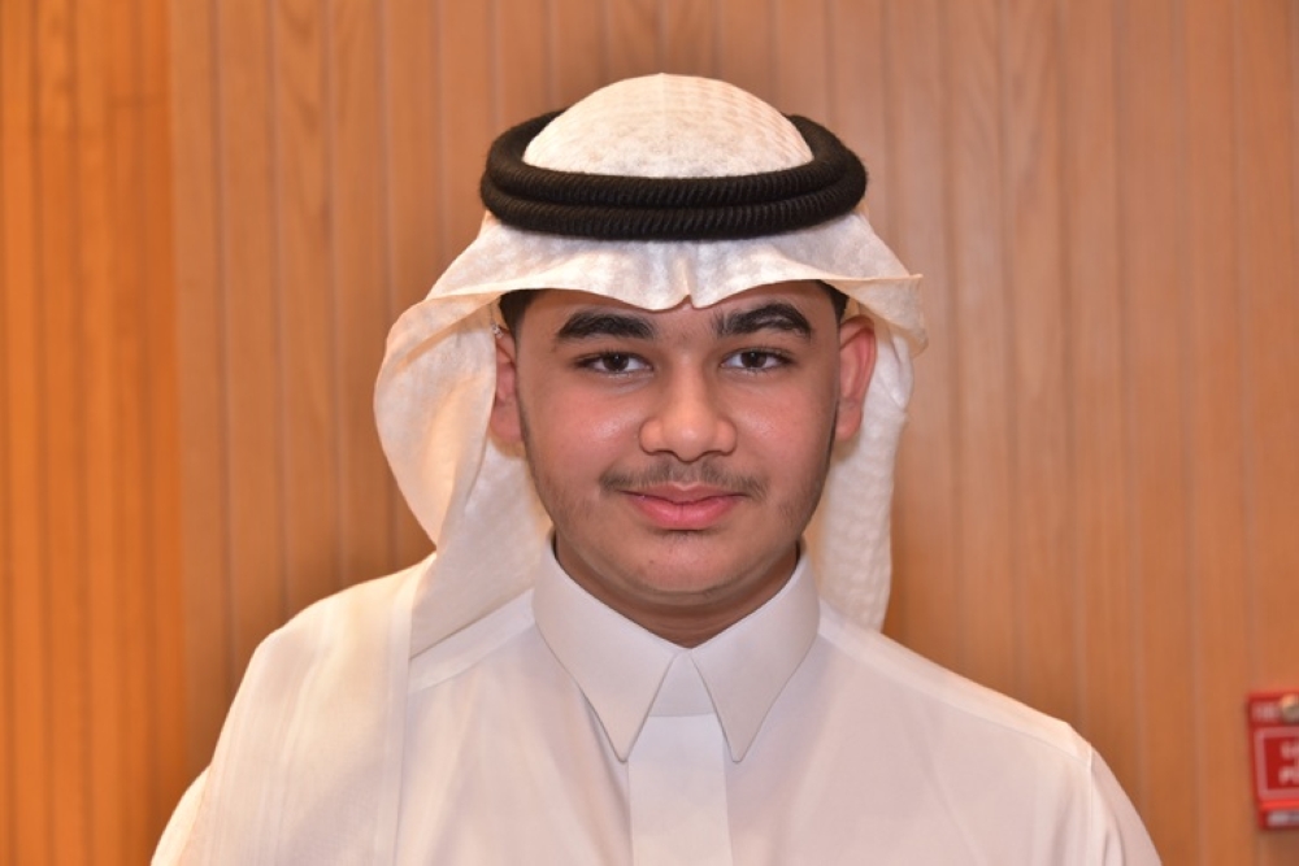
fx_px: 2959
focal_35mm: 82
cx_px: 650
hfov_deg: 24.8
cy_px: 433
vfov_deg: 16.7
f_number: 6.3
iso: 640
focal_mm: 82
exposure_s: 1/60
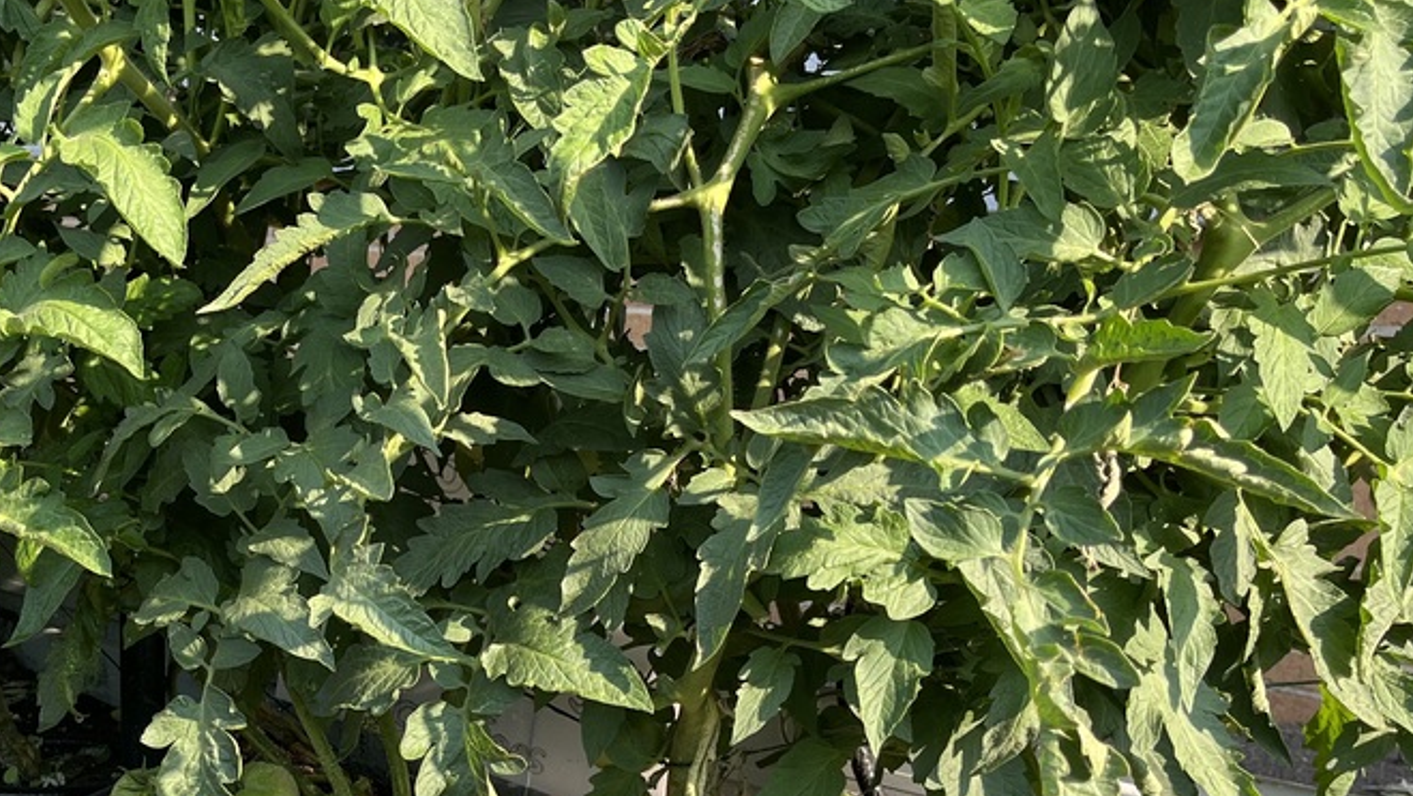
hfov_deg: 45.3
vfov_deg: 26.7
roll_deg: -1.9
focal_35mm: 44
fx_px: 1649
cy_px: 622
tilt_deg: -17.9
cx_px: 418
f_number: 1.6
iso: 50
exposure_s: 1/539
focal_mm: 5.1
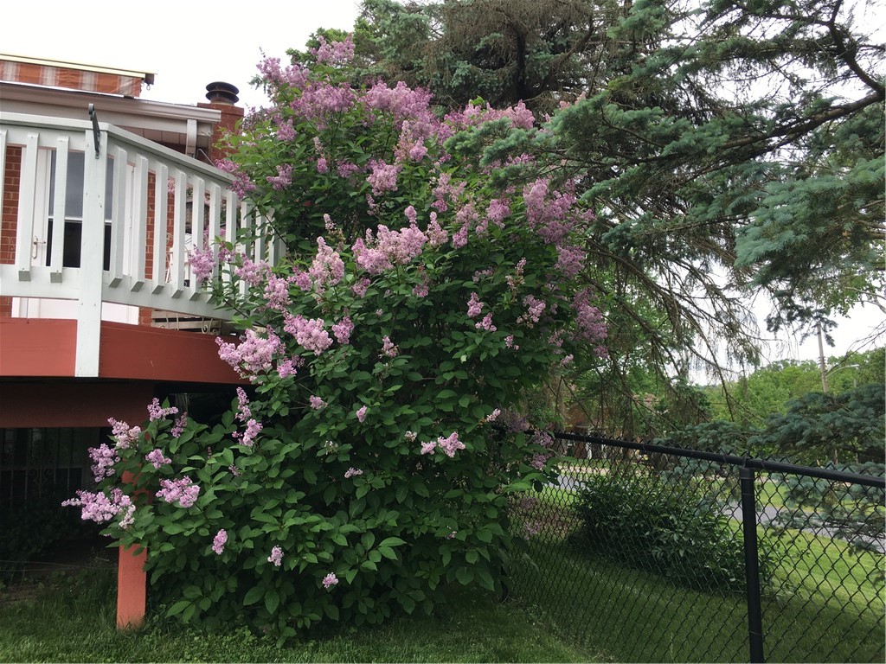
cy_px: 332
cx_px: 443
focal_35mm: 29
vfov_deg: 48.2
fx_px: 742
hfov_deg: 61.7
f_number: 2.2
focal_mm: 4.15
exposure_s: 1/386
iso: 25
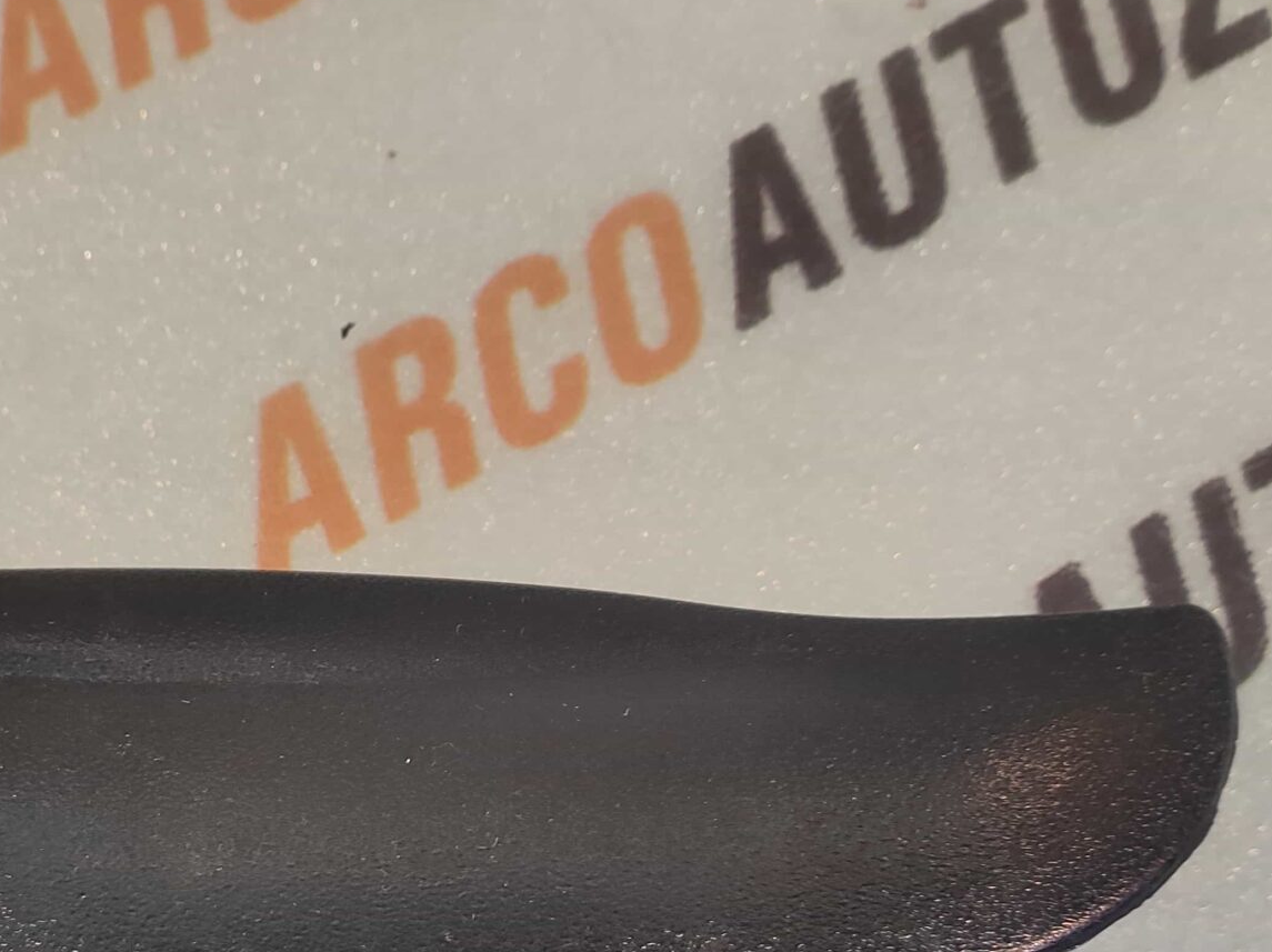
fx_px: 1395
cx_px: 276
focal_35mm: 38
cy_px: 816
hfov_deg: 46.7
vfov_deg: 35.9
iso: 104
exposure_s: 1/33
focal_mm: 4.74
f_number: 1.79
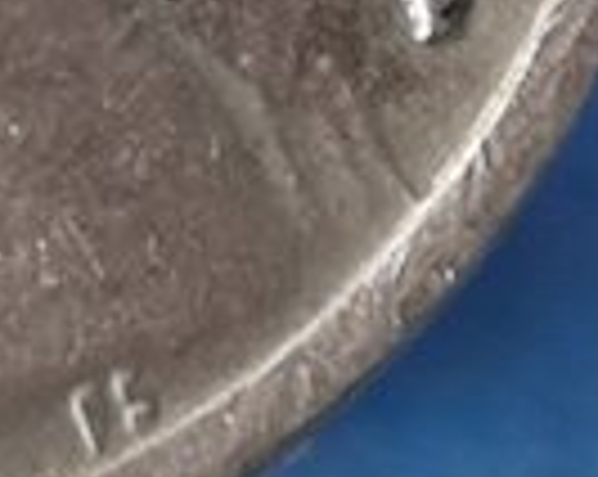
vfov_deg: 3.3
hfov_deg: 4.2
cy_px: -493
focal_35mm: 463
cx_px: -429
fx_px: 8182
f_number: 1.8
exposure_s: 1/100
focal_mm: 5.58
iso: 50
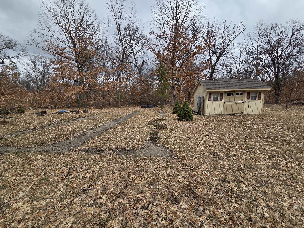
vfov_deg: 89.9
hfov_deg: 106.2
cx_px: 152
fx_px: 114
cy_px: 114
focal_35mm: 13
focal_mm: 2.2
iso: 50
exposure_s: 1/2000
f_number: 2.2
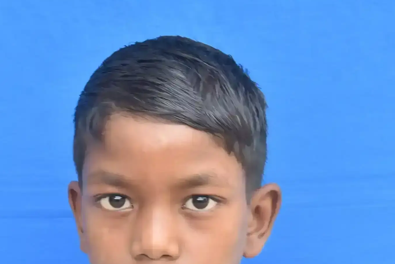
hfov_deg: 11.3
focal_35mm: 181
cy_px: 273
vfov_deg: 7.6
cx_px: 200
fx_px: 1988
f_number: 8
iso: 500
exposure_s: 1/50
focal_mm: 55
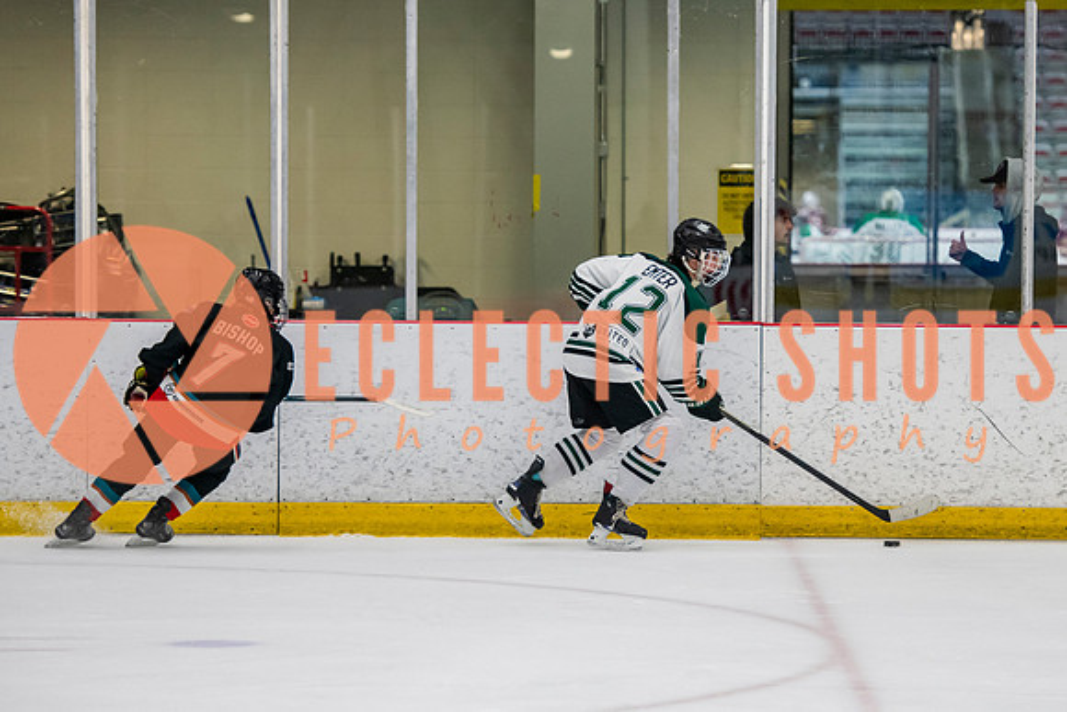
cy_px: 366
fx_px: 5531
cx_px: 653
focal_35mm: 187
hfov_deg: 11.0
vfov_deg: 7.4
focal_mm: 130
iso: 2000
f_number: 3.2
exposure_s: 1/640
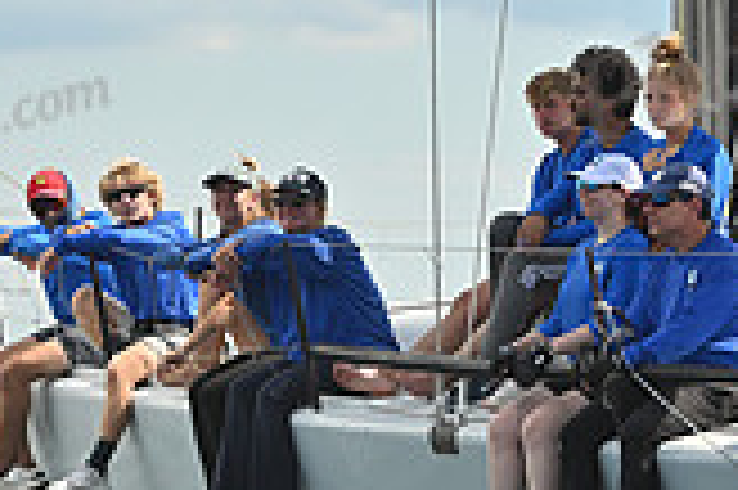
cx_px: 346
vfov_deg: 5.5
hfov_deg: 8.3
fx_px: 5079
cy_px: 326
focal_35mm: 248
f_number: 6.3
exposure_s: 1/1250
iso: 320
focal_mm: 70
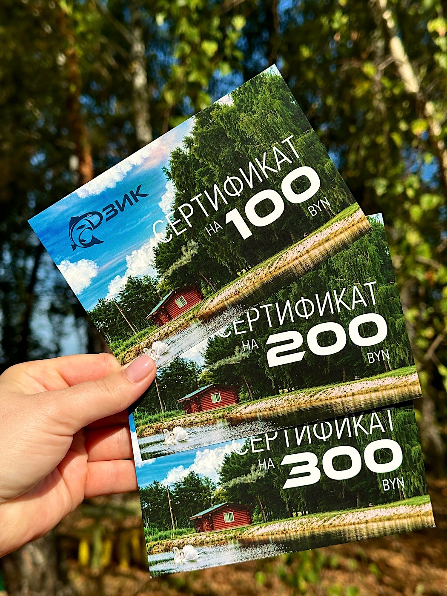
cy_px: 298
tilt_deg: +6.3
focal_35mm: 48
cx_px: 224
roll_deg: +2.7
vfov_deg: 39.7
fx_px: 826
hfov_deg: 30.3
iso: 64
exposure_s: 1/5263
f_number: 1.78
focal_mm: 6.86
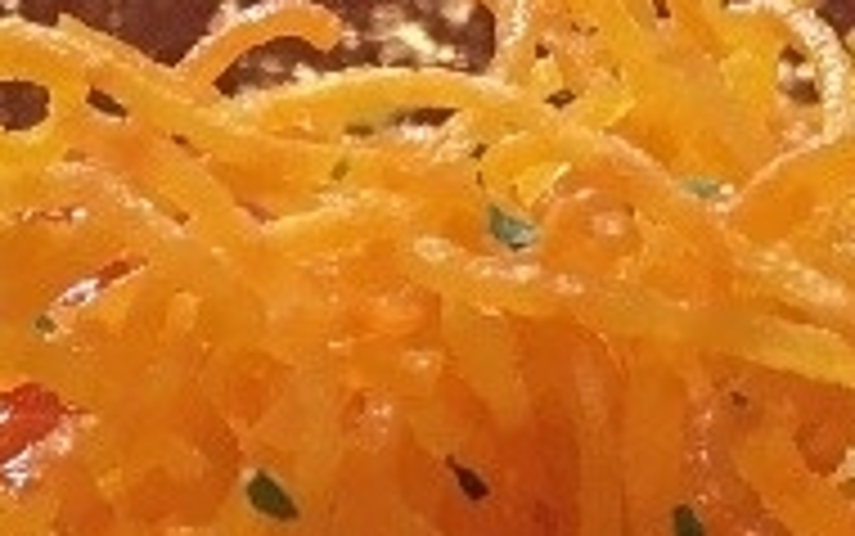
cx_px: 320
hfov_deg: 10.8
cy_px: 1077
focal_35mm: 194
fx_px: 4523
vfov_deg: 6.6
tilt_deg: -52.3
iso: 64
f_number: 2.2
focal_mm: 4.15
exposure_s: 1/30
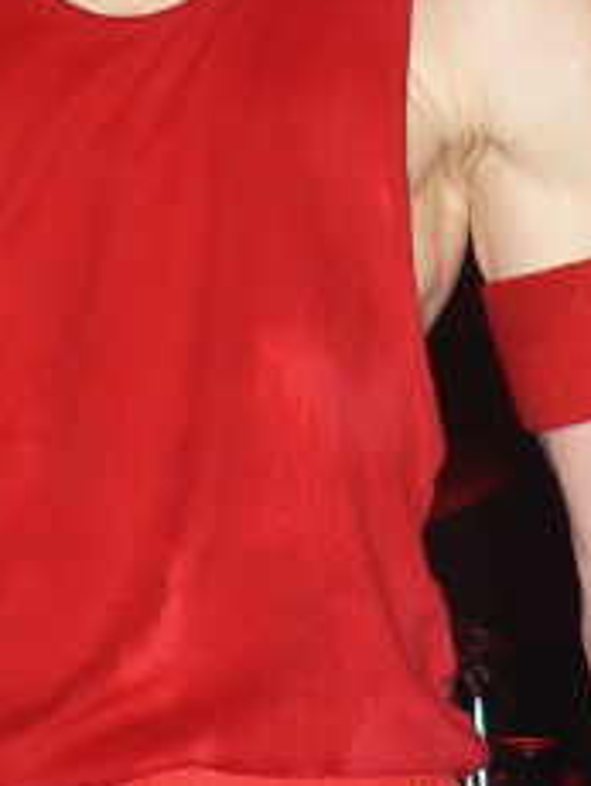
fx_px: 2795
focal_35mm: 123
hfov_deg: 12.0
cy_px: 80
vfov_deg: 15.8
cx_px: 94
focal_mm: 8.6
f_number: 2.8
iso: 100
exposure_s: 1/60
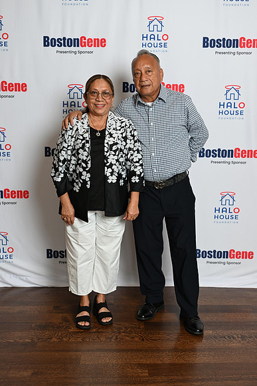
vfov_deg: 41.1
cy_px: 193
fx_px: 514
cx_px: 128
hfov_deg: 28.1
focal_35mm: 48
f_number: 3.5
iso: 200
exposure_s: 1/80
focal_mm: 48
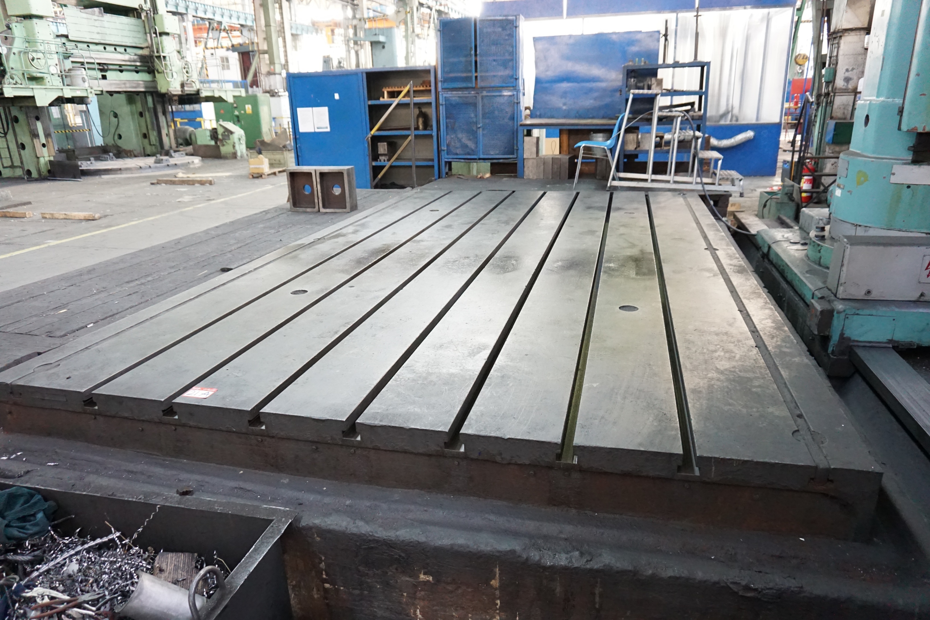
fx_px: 620
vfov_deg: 53.1
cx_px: 465
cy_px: 310
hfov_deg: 73.7
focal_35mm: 24
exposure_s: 1/80
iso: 3200
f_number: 3.5
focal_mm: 16
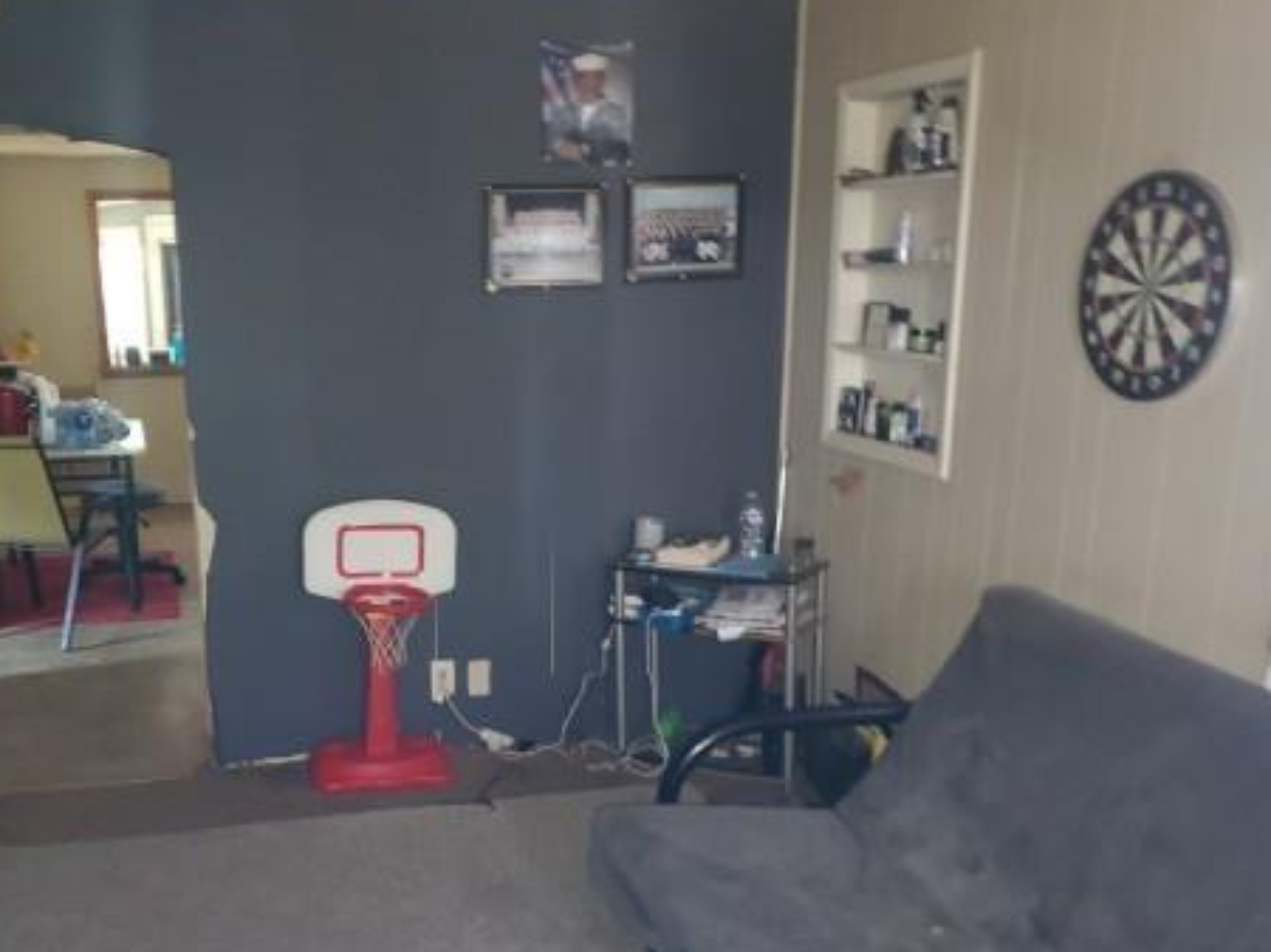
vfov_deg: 38.1
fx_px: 1358
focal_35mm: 37
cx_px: 424
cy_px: 644
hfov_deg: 49.3
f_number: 1.5
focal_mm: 4.3
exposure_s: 1/10
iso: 200
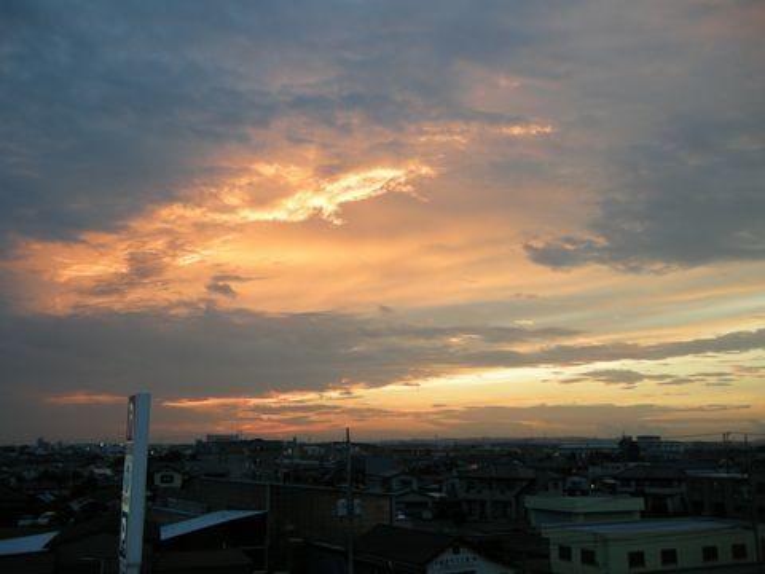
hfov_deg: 52.6
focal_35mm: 35
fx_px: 773
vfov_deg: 40.7
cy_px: 287
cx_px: 382
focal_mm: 7.5
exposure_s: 1/59.6
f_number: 2.7
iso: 91
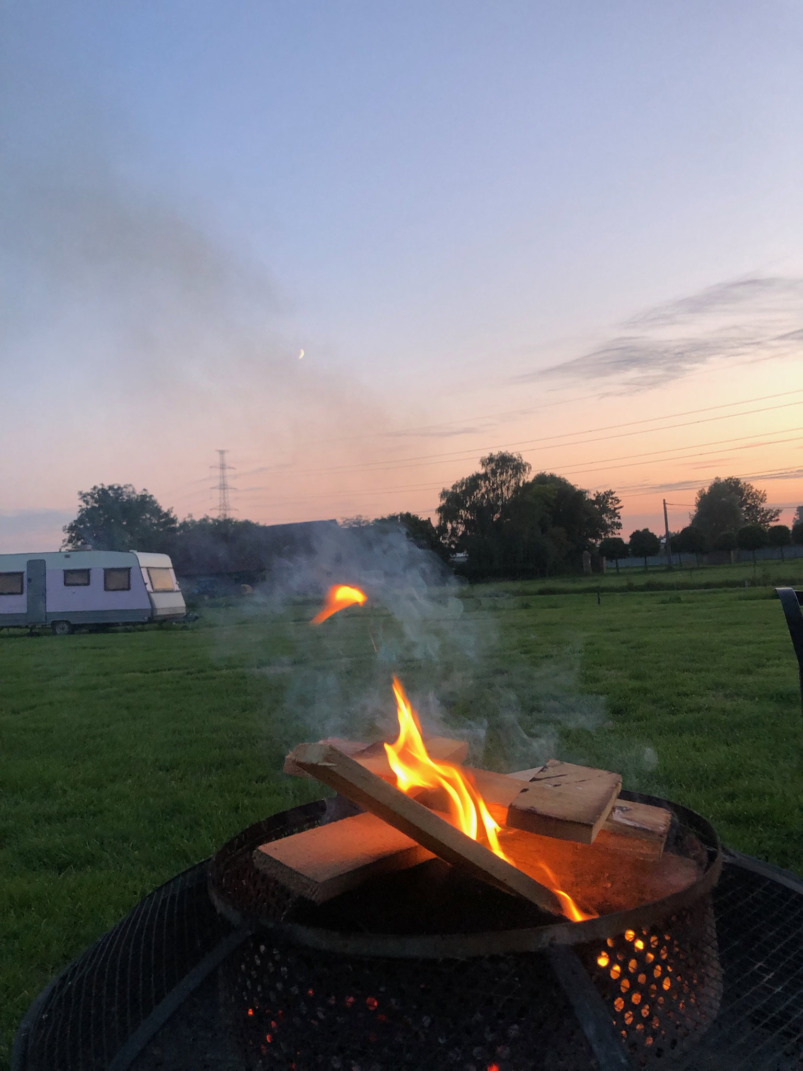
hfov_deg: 49.7
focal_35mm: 28
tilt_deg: +0.3
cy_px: 536
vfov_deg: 63.4
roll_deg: +5.3
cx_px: 402
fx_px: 866
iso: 40
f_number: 1.8
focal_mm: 4
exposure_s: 1/30
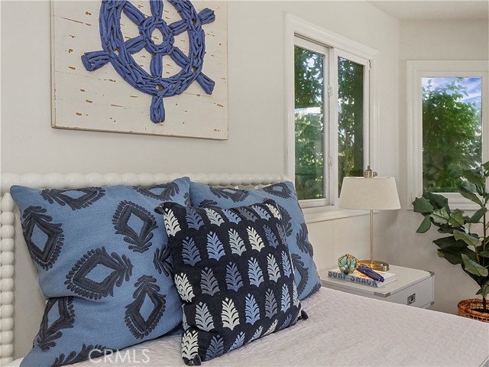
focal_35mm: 28
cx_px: 244
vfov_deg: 49.7
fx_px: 396
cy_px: 184
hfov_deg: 63.4
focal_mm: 14
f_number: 9
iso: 1250
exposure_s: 1/100
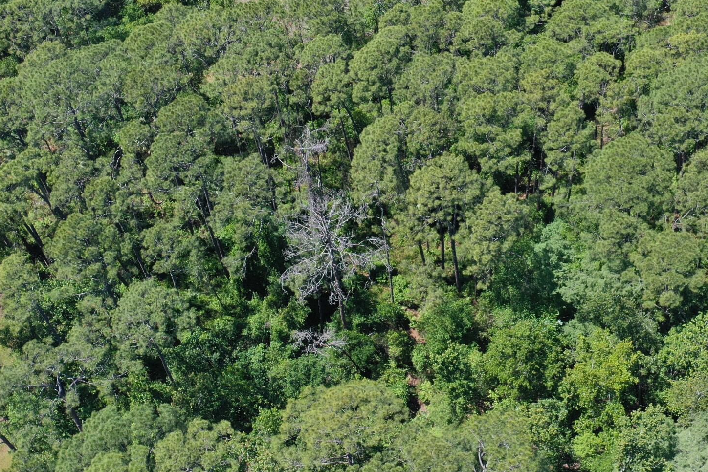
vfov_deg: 23.4
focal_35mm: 58
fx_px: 1141
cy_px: 243
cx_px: 488
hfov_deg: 34.1
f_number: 3.2
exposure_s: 1/50
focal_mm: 10.26
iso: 100
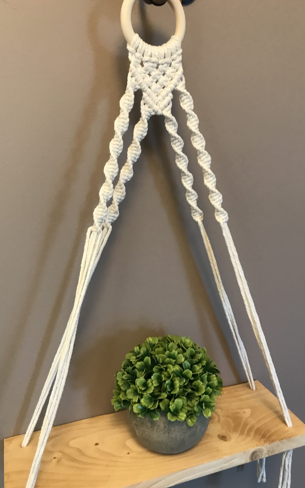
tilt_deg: -12.7
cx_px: 150
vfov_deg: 62.9
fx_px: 399
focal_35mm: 30
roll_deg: +0.3
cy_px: 245
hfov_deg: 41.8
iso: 50
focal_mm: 3.99
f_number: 1.8
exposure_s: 1/17
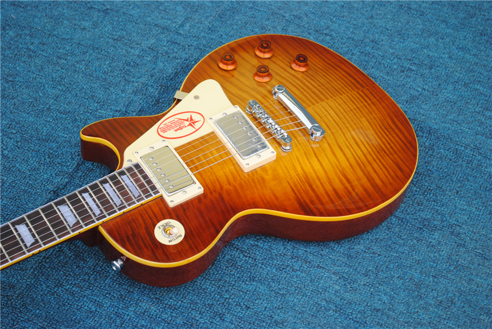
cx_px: 246
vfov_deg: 20.2
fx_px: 923
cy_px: 164
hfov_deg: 29.8
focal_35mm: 68
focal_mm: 45
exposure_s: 1/60
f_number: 5.3
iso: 100
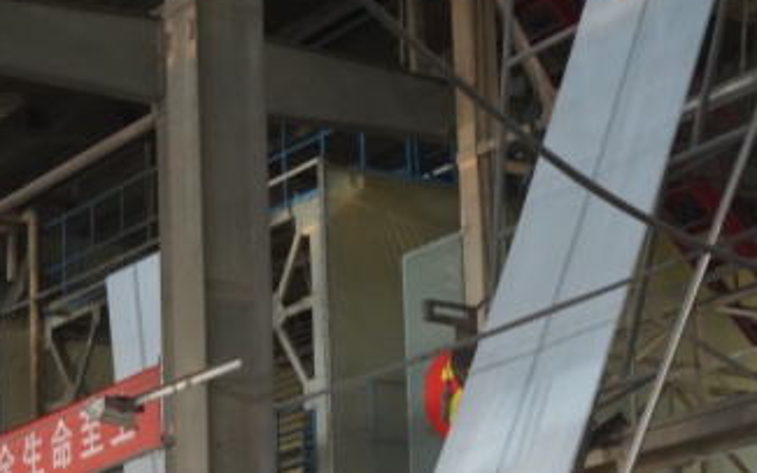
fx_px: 2290
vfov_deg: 11.7
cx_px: 35
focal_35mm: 111
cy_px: 465
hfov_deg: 18.4
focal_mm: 38
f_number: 4
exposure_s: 1/40
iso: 4000
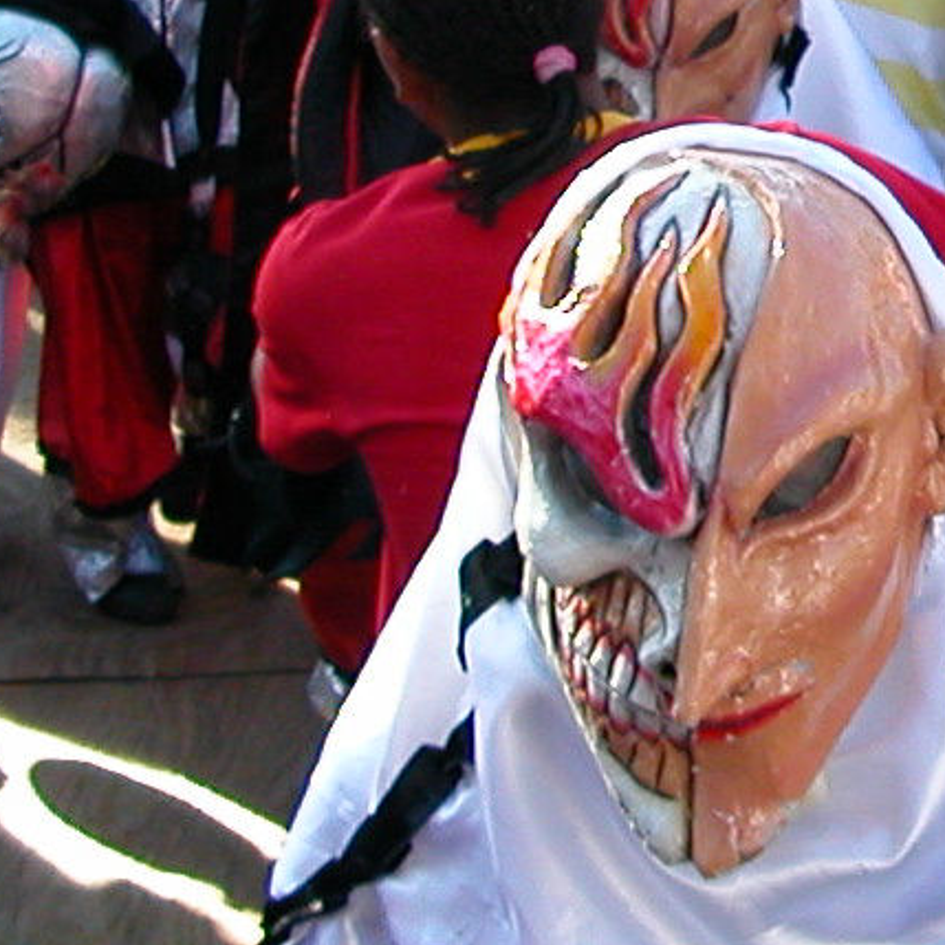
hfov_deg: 13.7
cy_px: 137
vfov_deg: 14.2
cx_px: 1273
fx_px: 3768
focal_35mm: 122
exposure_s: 1/279
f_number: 2.7
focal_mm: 5.6
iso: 100
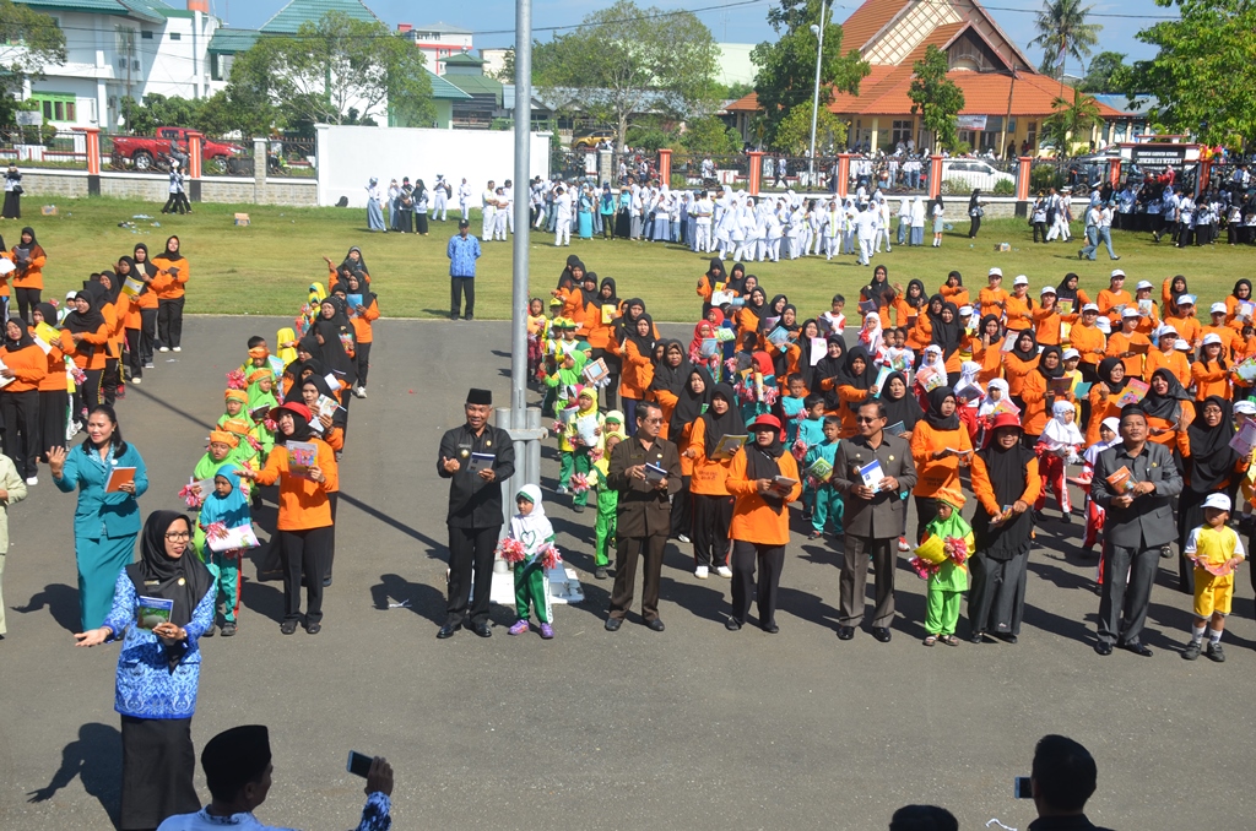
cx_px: 628
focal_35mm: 51
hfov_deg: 39.0
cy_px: 416
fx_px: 1775
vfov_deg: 26.4
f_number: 8
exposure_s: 1/250
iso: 100
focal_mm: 34
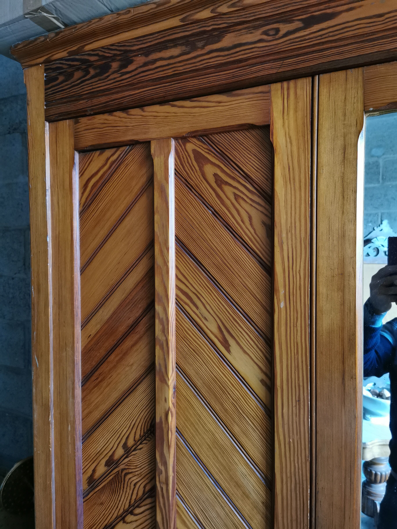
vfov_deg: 65.3
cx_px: 198
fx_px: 413
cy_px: 264
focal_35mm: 27
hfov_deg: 51.4
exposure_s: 1/25
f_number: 1.6
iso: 500
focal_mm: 5.56
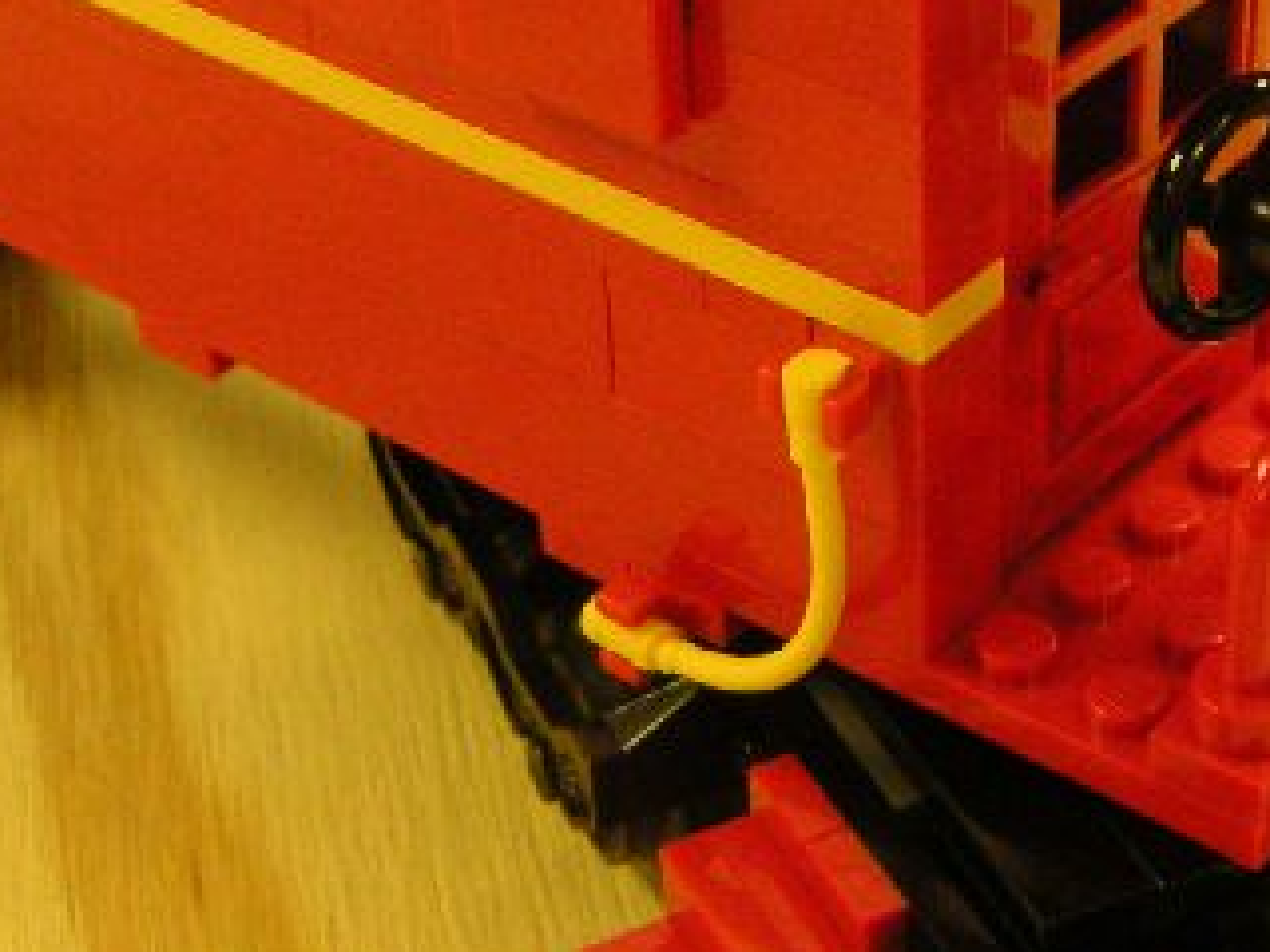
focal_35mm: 80
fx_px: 2935
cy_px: 500
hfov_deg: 24.1
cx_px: 964
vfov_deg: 18.4
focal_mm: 5.3
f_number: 2.9
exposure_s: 1/90
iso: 400
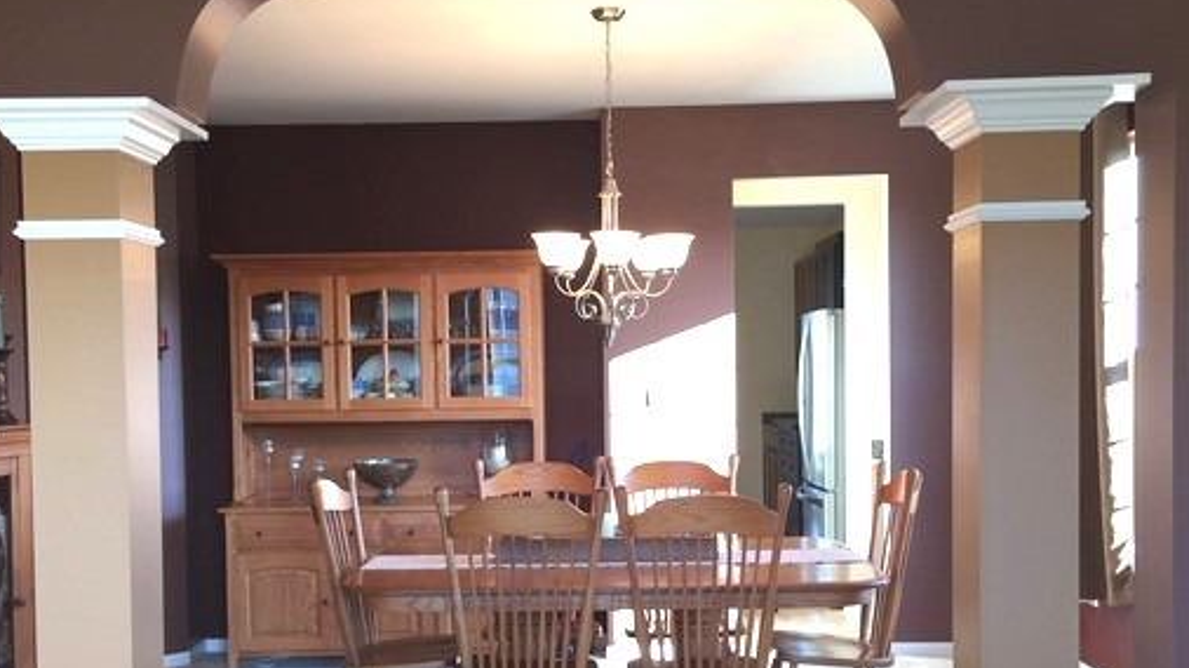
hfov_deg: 50.5
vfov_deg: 29.5
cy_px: 419
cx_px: 571
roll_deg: +2.0
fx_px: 1260
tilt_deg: -1.8
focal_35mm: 40
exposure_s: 1/40
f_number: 2.2
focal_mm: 4.15
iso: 32
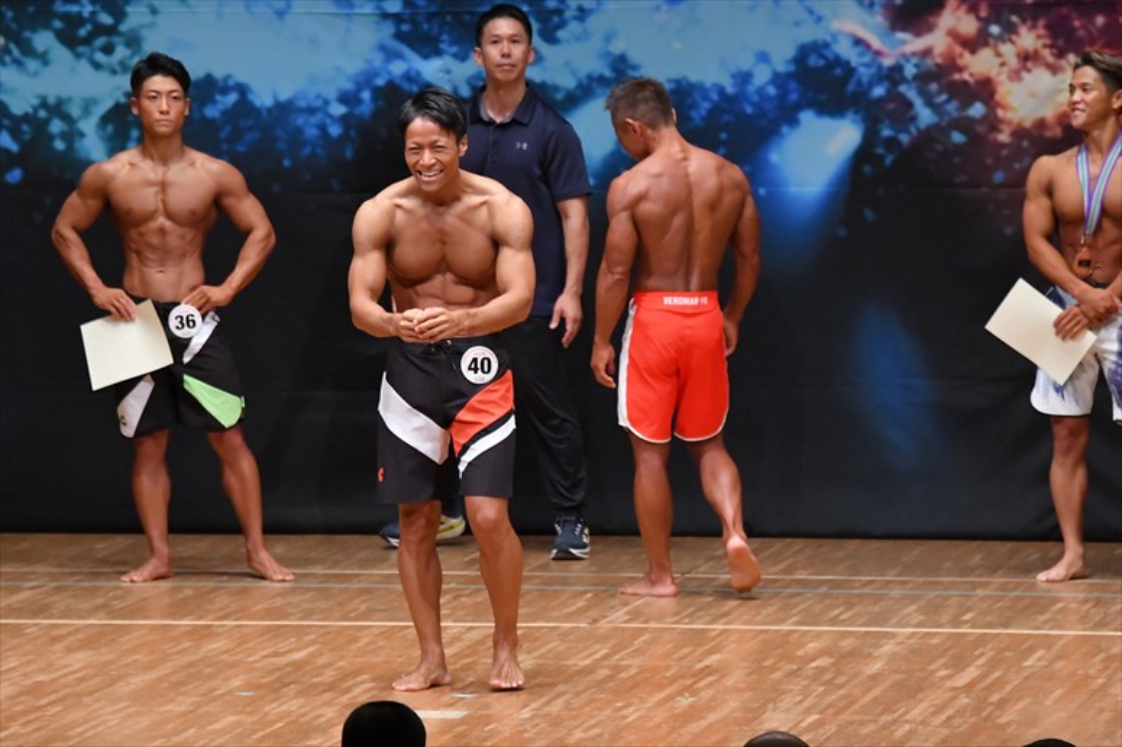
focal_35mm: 285
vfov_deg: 4.8
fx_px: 8878
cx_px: 561
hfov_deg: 7.2
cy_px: 374
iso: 6400
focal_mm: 190
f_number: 5.6
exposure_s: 1/400
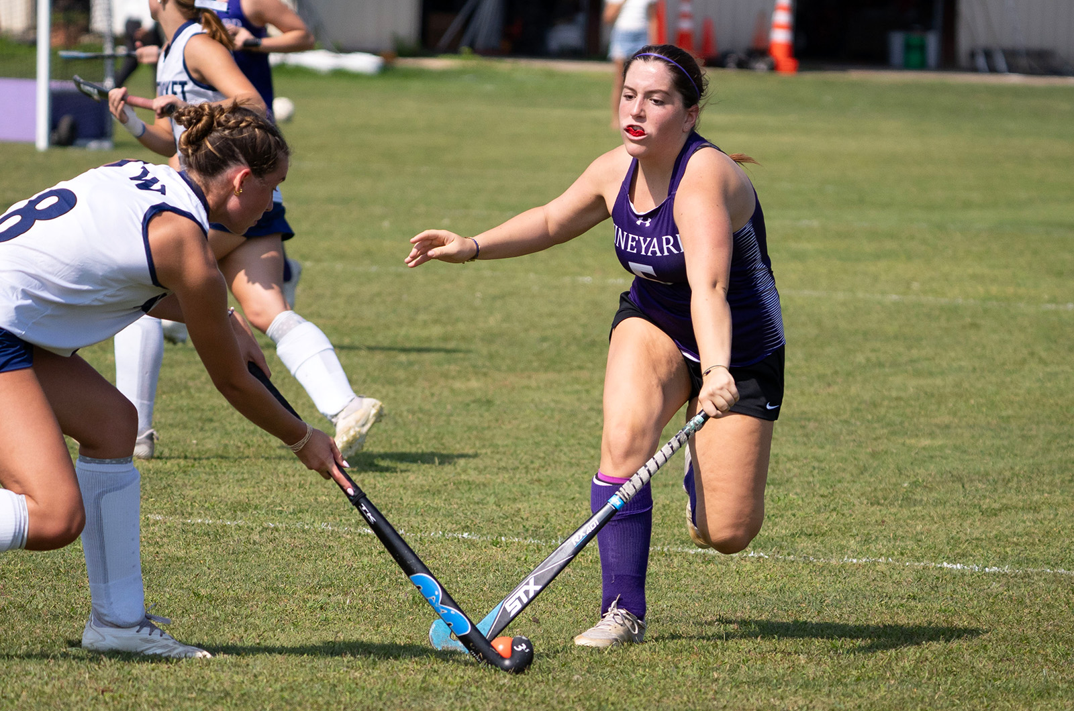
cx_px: 537
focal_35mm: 300
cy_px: 356
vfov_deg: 4.6
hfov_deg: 6.9
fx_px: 8932
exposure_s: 1/3200
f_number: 5.6
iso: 640
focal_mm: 200
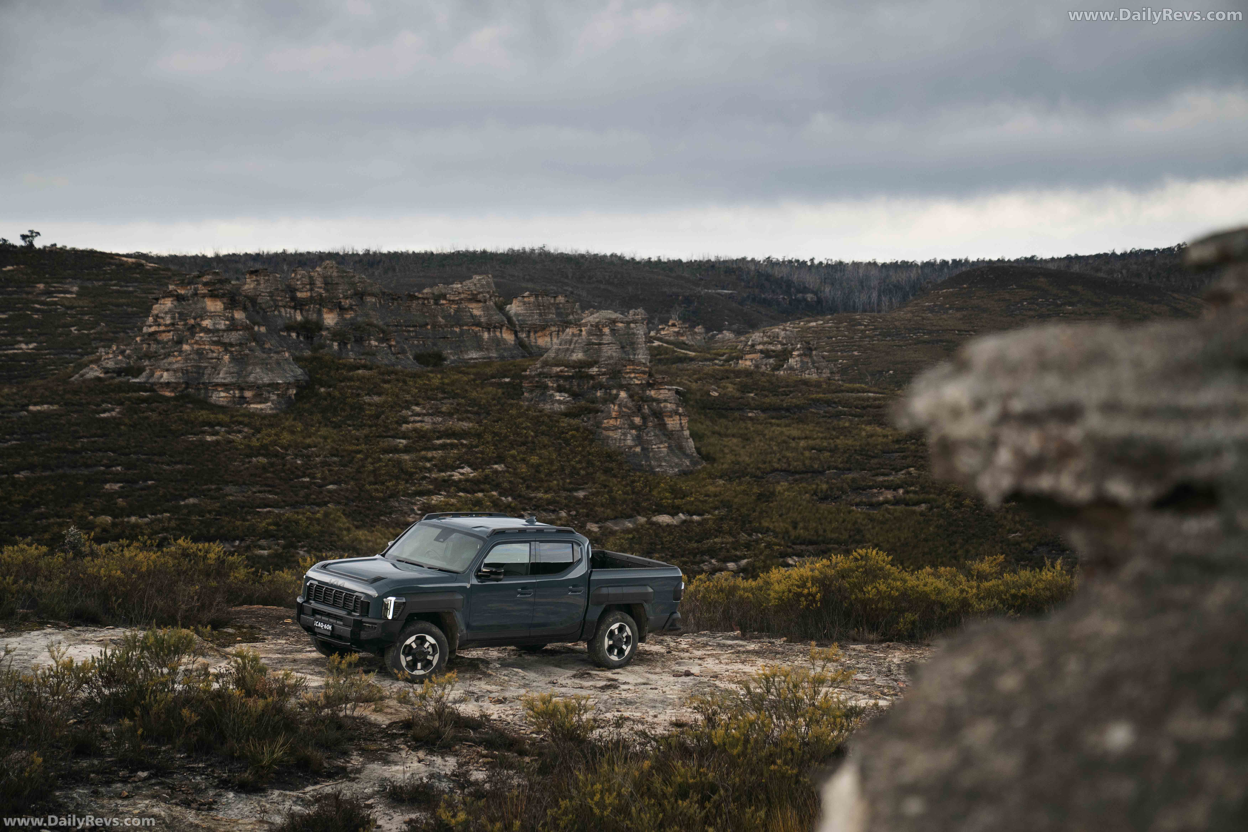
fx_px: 2426
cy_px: 416
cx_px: 624
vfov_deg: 19.5
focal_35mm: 70
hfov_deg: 28.8
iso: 800
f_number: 2.8
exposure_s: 1/800
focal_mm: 70
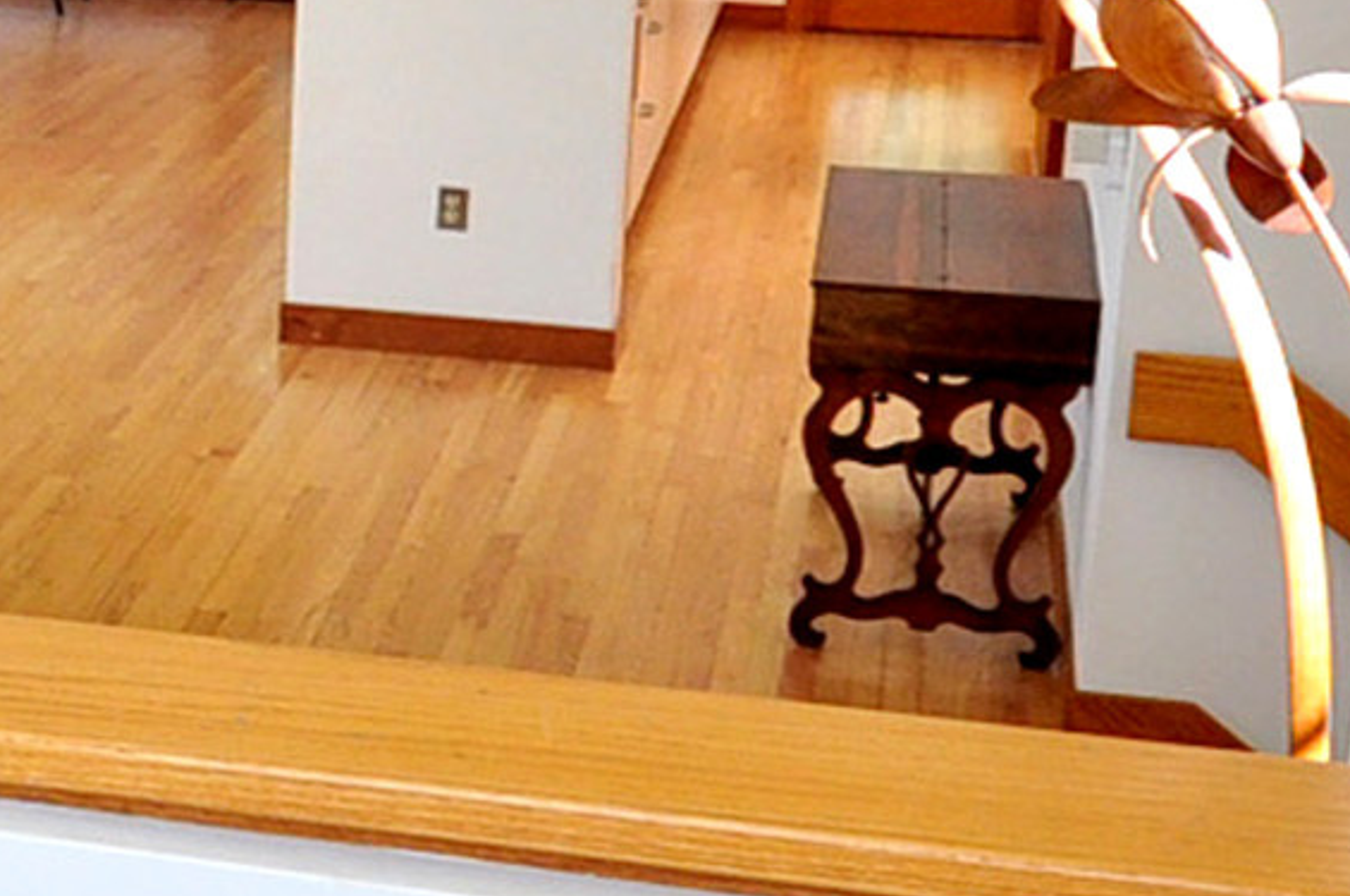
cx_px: -196
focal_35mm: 77
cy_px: 681
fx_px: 2883
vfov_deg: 17.6
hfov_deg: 24.3
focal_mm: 10
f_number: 5
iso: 400
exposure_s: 1/80
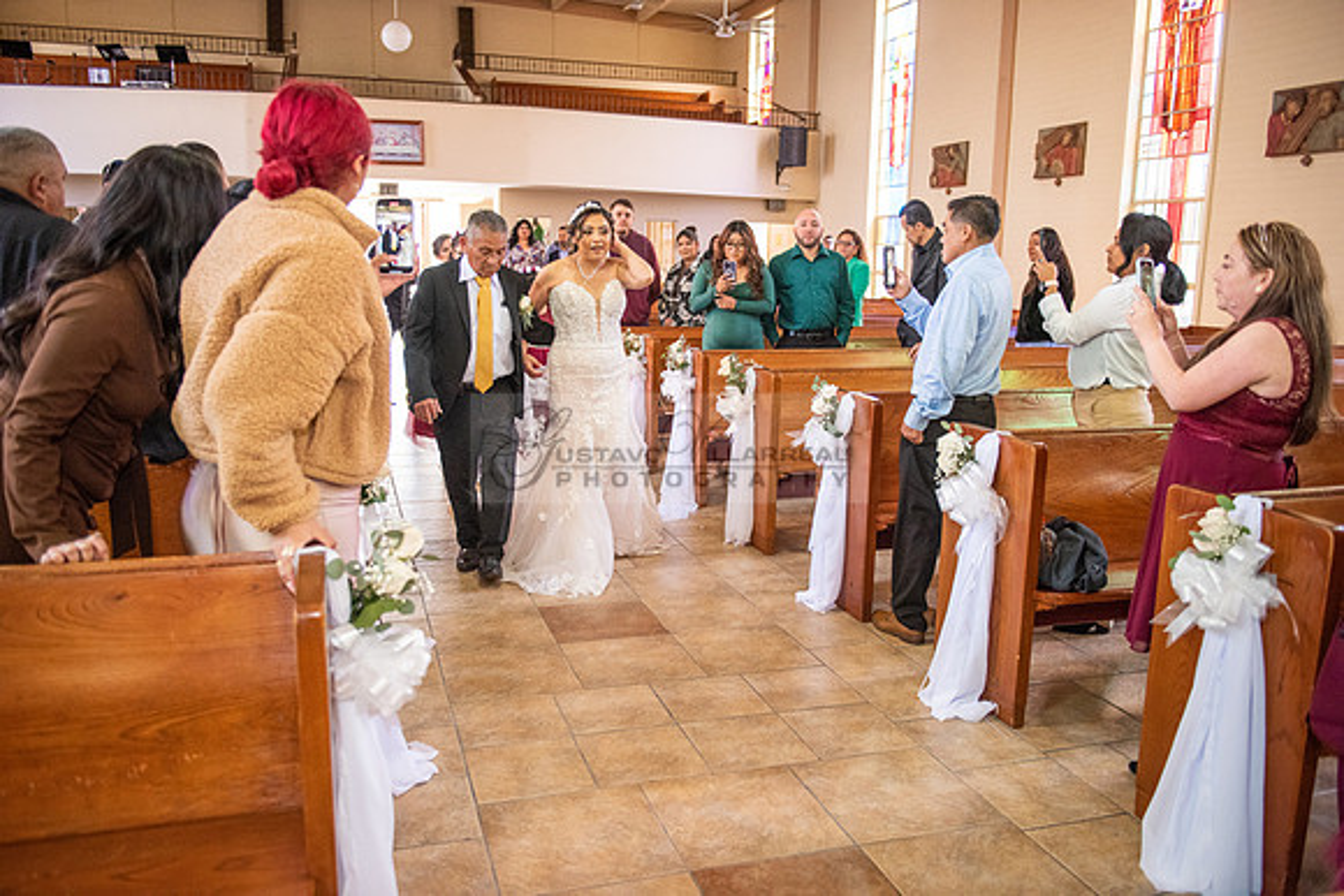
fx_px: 1083
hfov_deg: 63.6
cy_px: 448
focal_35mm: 29
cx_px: 672
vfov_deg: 45.0
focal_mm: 29
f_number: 2.8
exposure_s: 1/250
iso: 2000
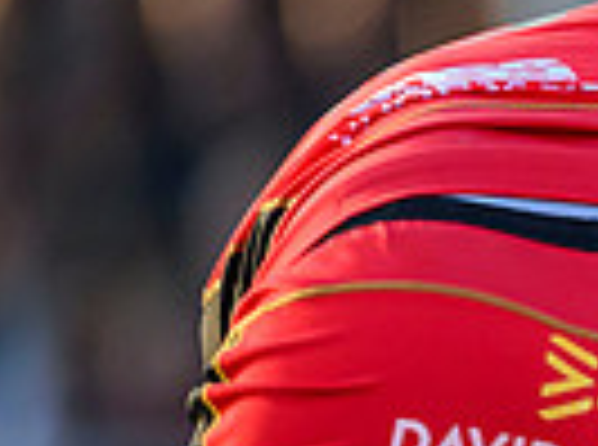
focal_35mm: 2974
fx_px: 51238
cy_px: 781
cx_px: 1734
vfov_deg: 0.5
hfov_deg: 0.7
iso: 1600
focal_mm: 400
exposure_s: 1/2000
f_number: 3.2
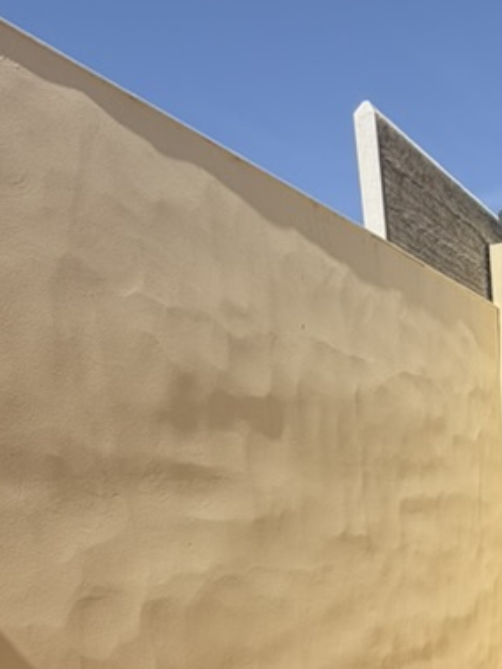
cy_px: 699
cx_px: 536
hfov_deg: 33.5
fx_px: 734
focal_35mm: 38
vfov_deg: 41.2
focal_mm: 2.22
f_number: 2.2
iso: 20
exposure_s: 1/820
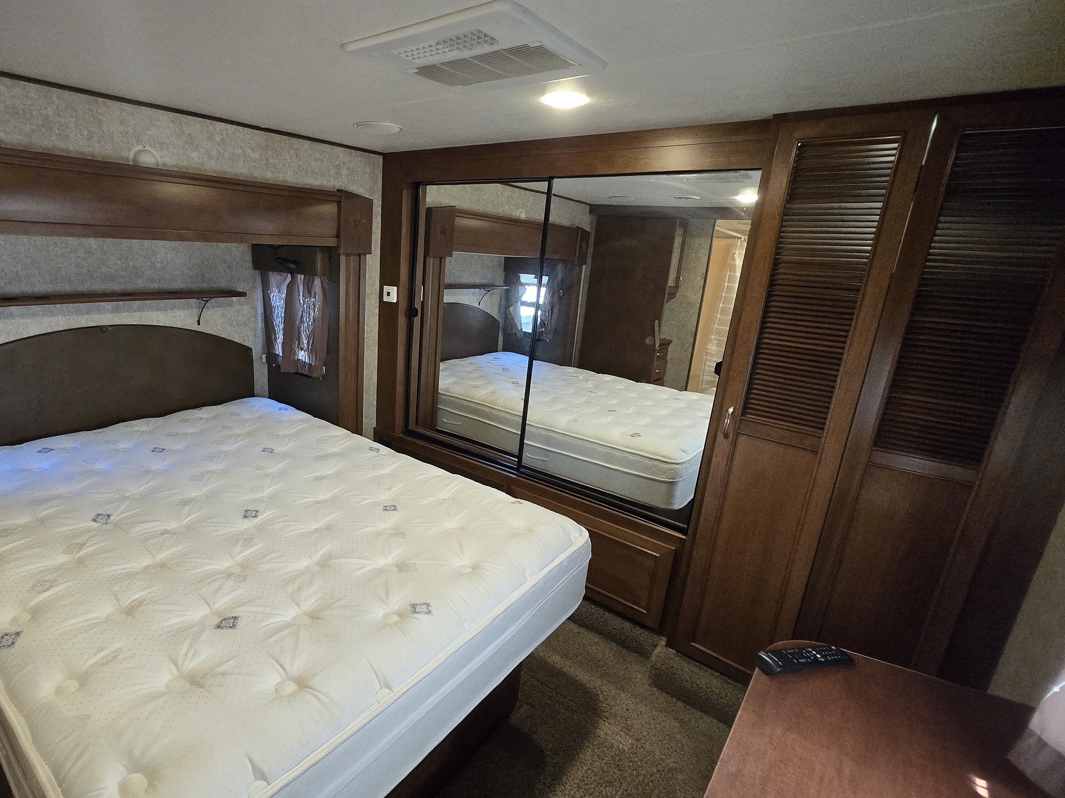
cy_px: 412
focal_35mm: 17
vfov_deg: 74.7
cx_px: 438
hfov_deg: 90.1
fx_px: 523
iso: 400
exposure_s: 1/60
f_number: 2.2
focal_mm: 1.7
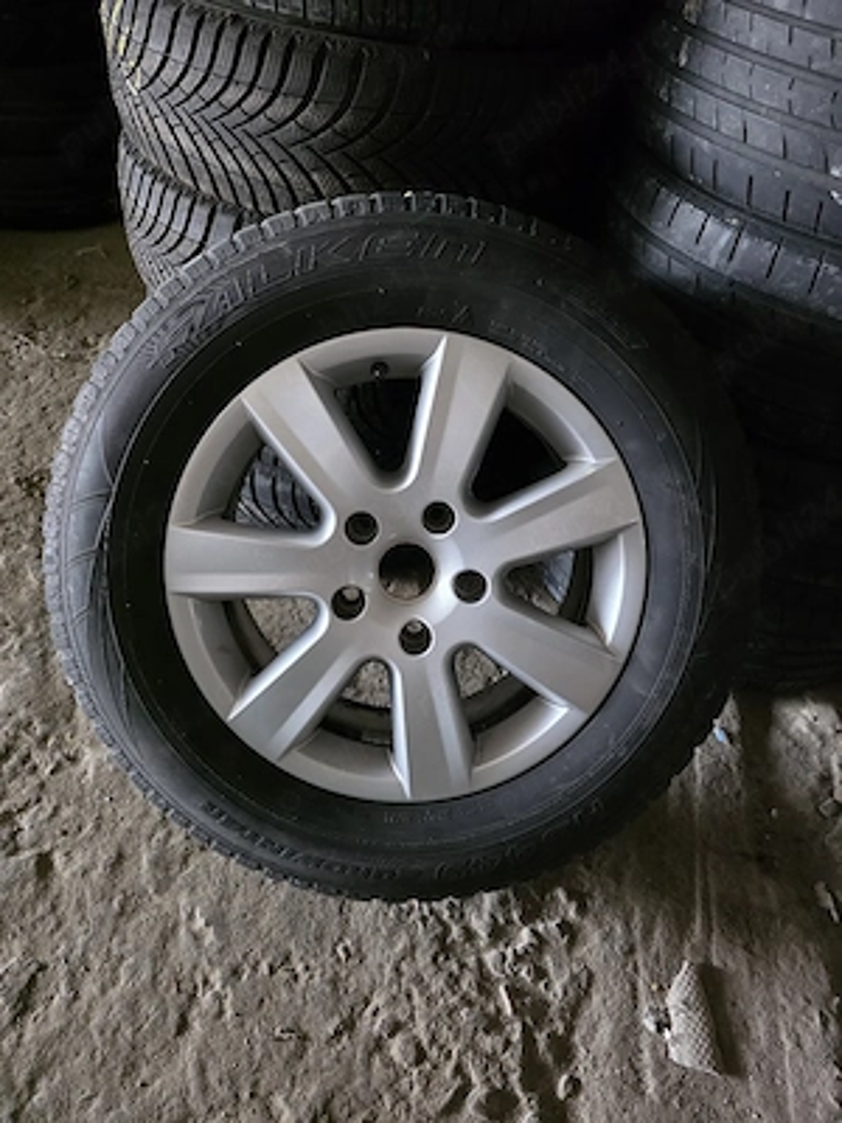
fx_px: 746
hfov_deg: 58.9
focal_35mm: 23
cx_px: 421
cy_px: 562
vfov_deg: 73.9
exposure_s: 1/101
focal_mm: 6.3
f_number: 1.7
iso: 2000
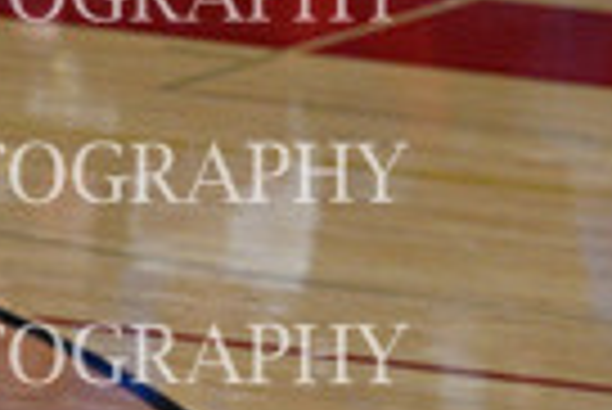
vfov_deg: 1.7
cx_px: -243
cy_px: 264
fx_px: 13750
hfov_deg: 2.5
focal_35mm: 808
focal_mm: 190
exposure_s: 1/400
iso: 4000
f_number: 4
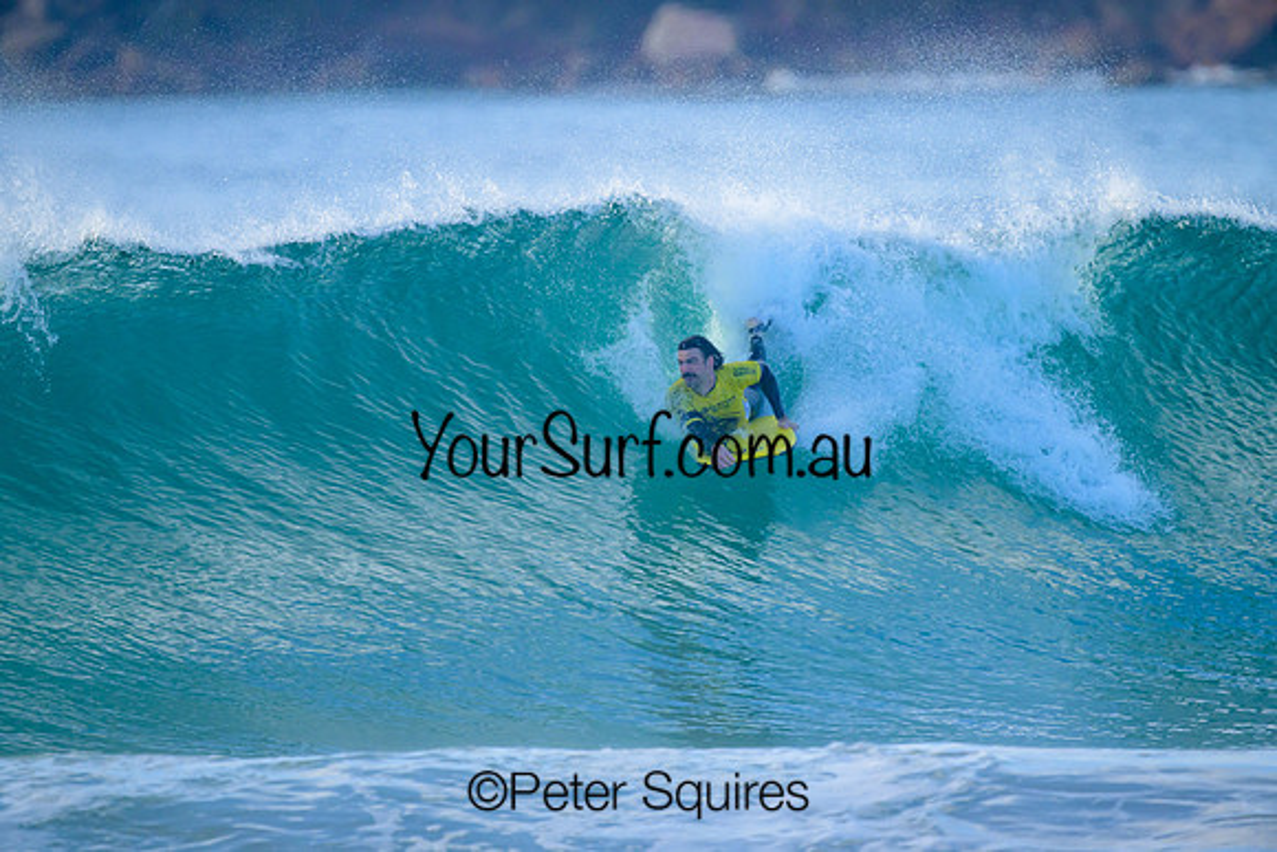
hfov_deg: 1.8
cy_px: 426
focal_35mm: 1120
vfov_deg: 1.2
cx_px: 638
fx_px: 39736
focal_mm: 1120
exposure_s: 1/1250
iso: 1250
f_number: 9
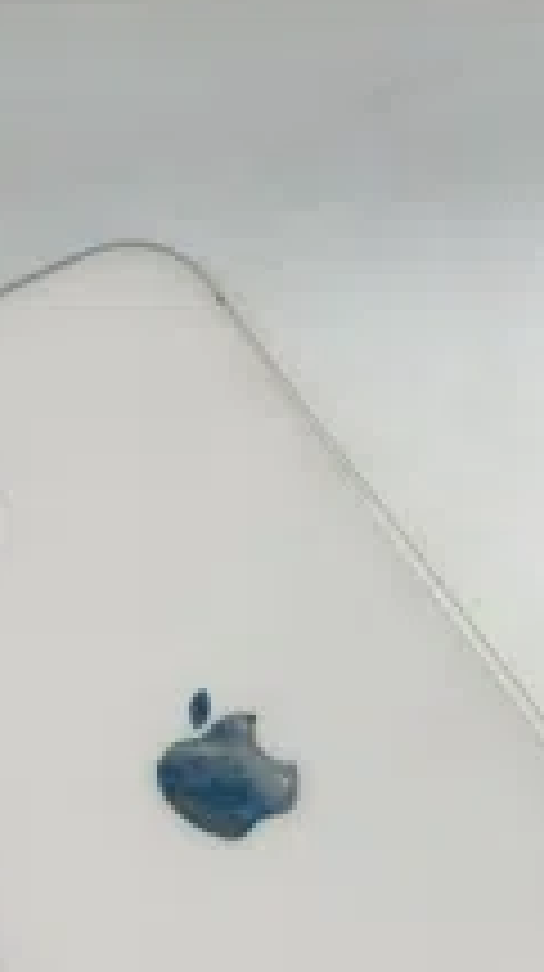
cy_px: 742
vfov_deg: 20.2
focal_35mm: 105
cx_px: 166
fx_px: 2701
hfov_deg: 11.5
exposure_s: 1/120
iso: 32
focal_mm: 6
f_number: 2
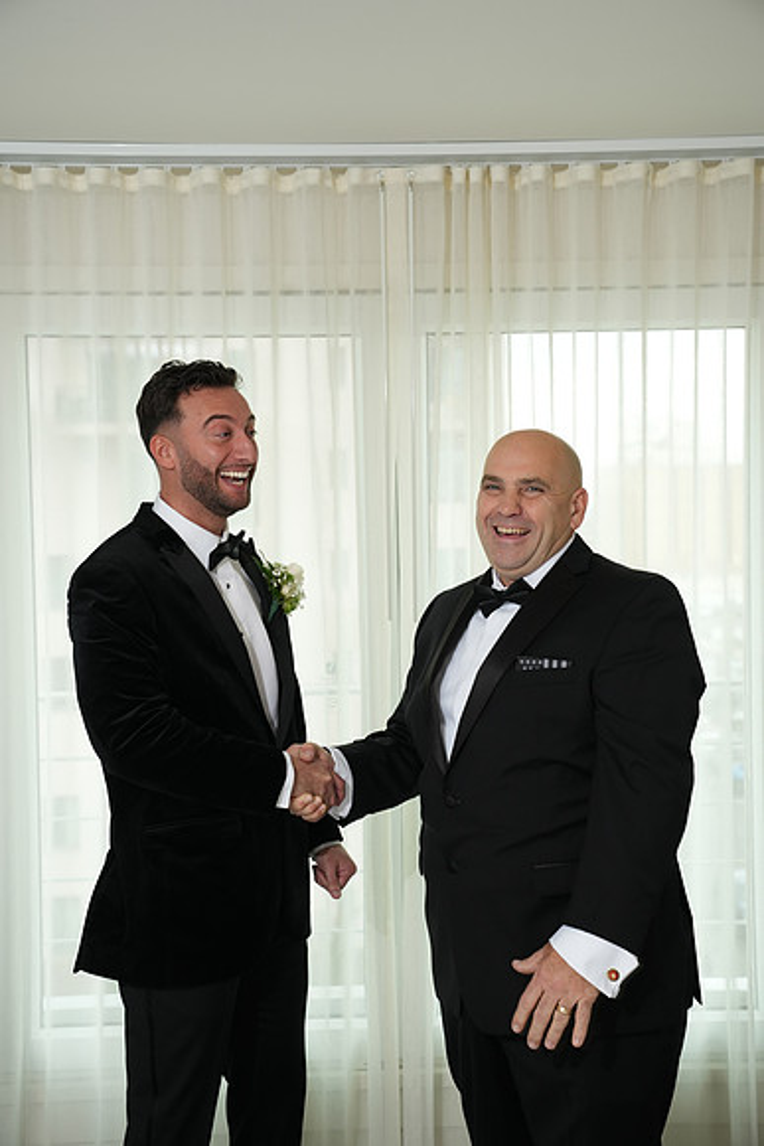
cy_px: 573
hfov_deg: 28.1
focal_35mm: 48
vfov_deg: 41.1
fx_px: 1527
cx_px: 382
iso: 640
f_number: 4
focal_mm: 48
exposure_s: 1/200
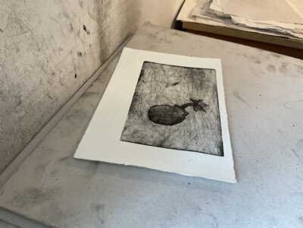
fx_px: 254
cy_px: 114
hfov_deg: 61.7
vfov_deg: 48.2
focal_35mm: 29
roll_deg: -4.3
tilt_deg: -40.7
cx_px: 152
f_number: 1.8
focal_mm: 3
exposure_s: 1/60
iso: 64
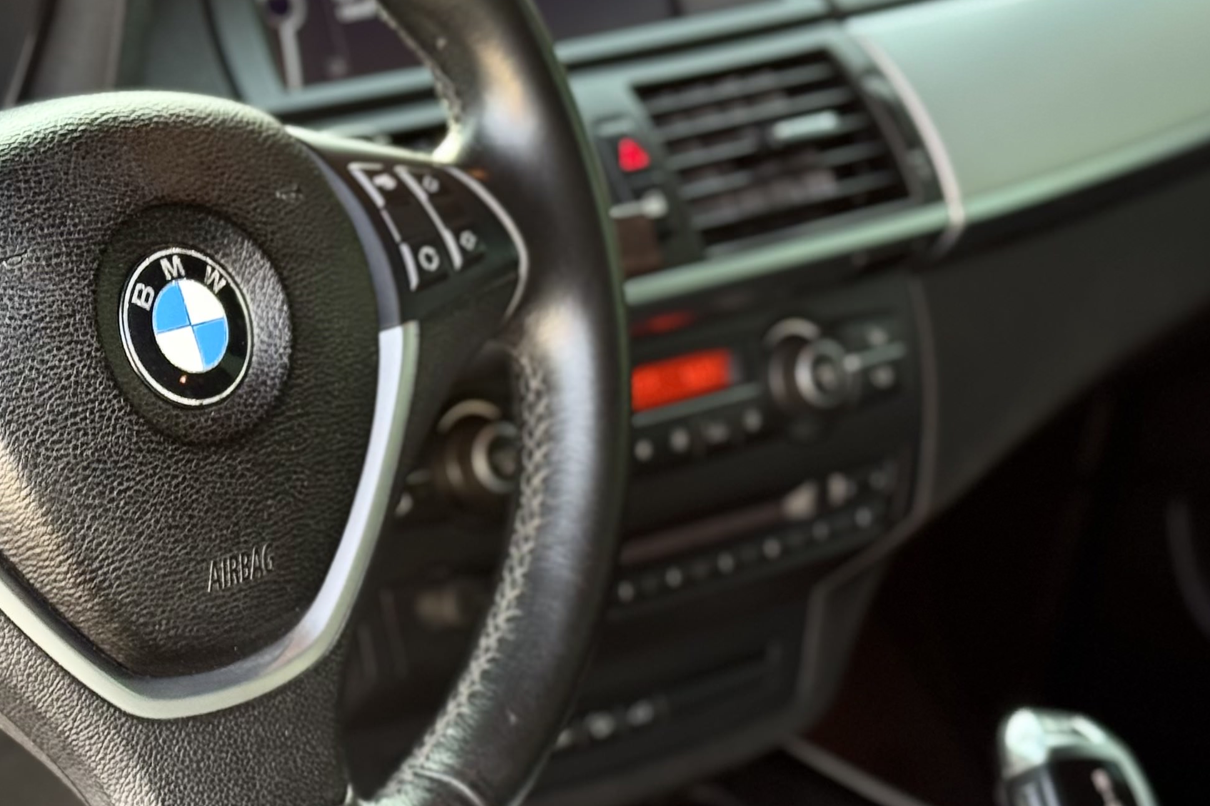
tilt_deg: -21.8
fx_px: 3495
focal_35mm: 104
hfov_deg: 19.2
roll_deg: -0.7
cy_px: 447
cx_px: 74
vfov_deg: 13.2
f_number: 1.78
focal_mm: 6.76
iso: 125
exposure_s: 1/60
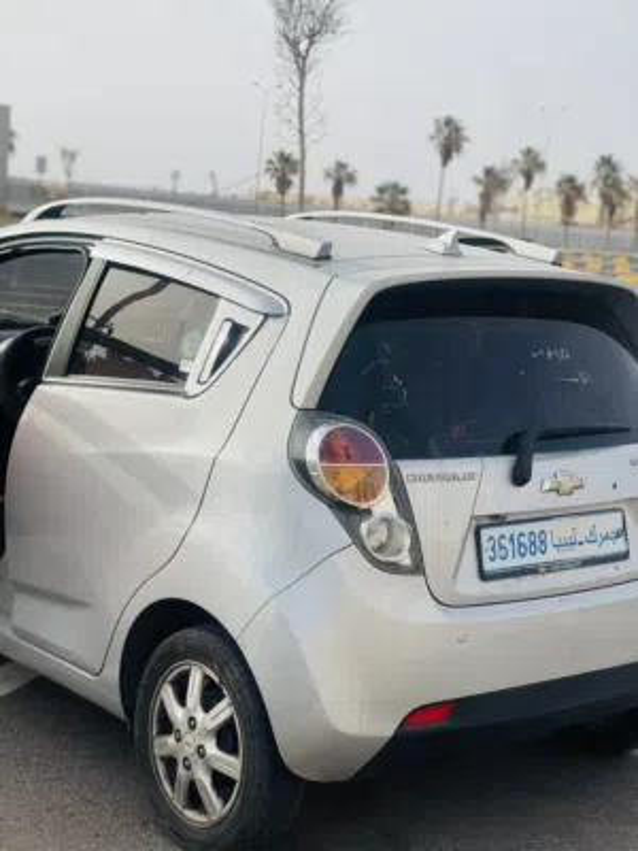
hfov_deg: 22.9
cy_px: 426
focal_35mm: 64
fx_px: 1573
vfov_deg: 30.3
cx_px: 319
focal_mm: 7.5
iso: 32
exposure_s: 1/1845
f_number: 2.2
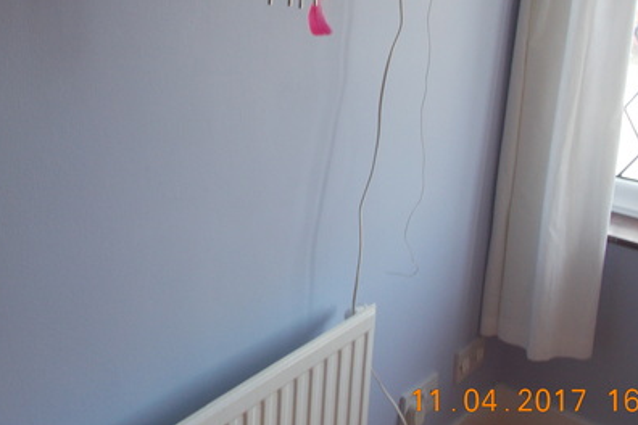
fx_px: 727
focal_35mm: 41
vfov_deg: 32.2
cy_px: 124
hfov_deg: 47.2
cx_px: 259
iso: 80
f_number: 3.2
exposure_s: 1/40
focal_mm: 4.6
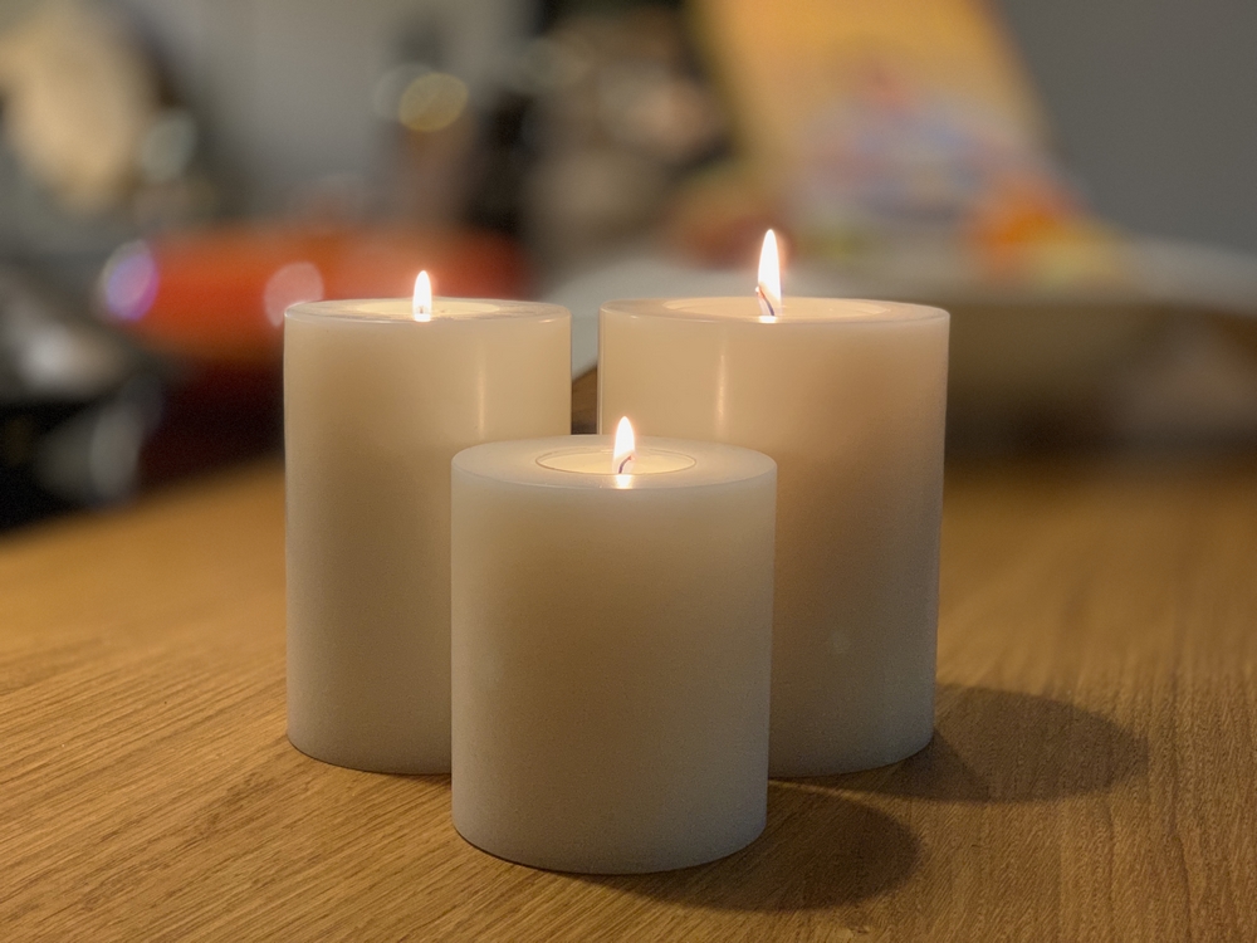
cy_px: 472
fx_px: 1888
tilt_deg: -10.0
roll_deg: -1.3
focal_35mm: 52
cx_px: 628
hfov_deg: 36.8
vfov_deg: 28.0
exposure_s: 1/50
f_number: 2.4
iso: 320
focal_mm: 6
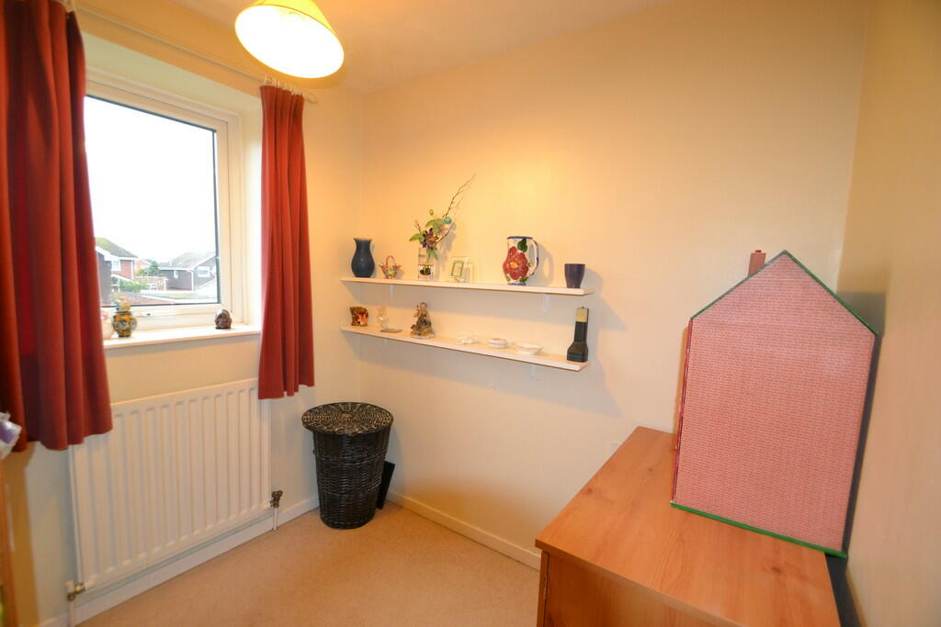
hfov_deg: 100.4
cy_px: 314
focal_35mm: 15
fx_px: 392
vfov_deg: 77.3
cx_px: 470
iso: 1000
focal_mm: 10
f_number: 3.5
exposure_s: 1/60
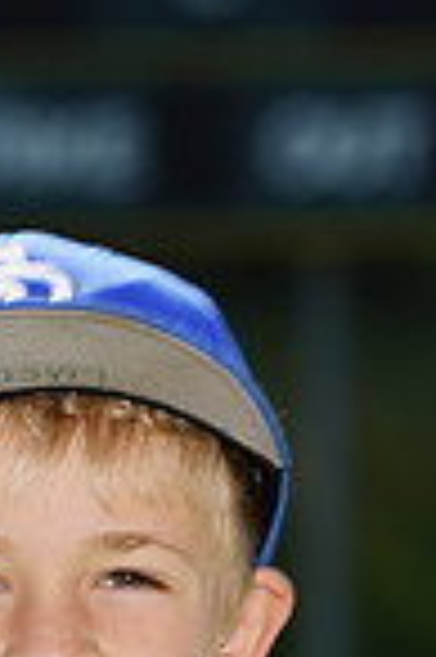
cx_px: 92
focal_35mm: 892
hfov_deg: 1.5
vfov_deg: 2.3
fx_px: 16242
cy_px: 1071
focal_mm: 224
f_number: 9
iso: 100
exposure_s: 1/250
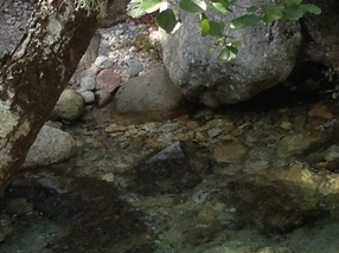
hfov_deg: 9.7
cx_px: 584
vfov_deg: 7.5
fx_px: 1918
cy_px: -5
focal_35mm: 196
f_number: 2.4
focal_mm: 4.28
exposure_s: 1/120
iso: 80
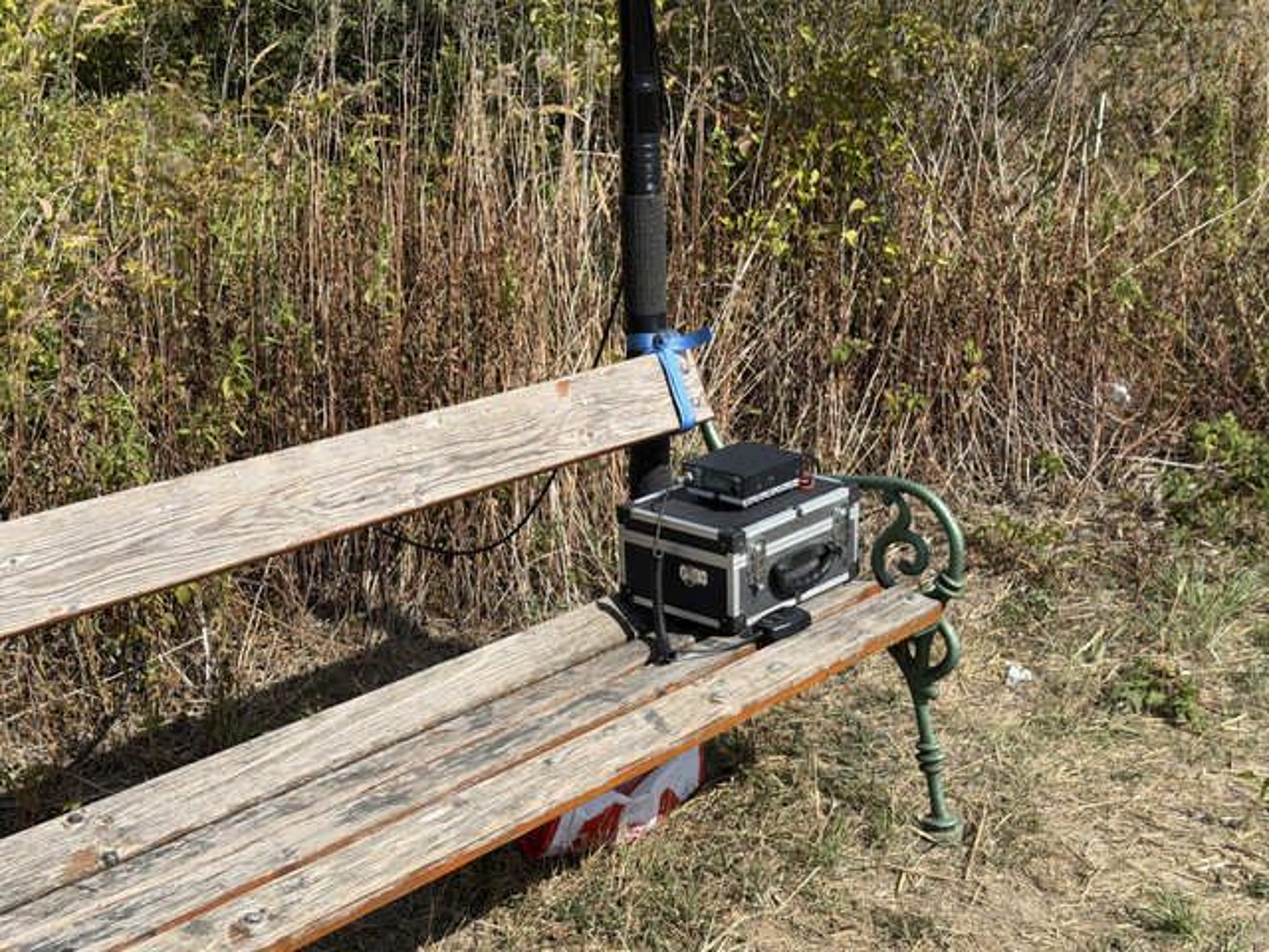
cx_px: 634
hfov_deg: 39.7
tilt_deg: -19.2
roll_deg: +0.5
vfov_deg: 30.3
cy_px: 476
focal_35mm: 48
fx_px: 1760
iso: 64
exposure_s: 1/5587
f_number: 1.78
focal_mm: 6.76
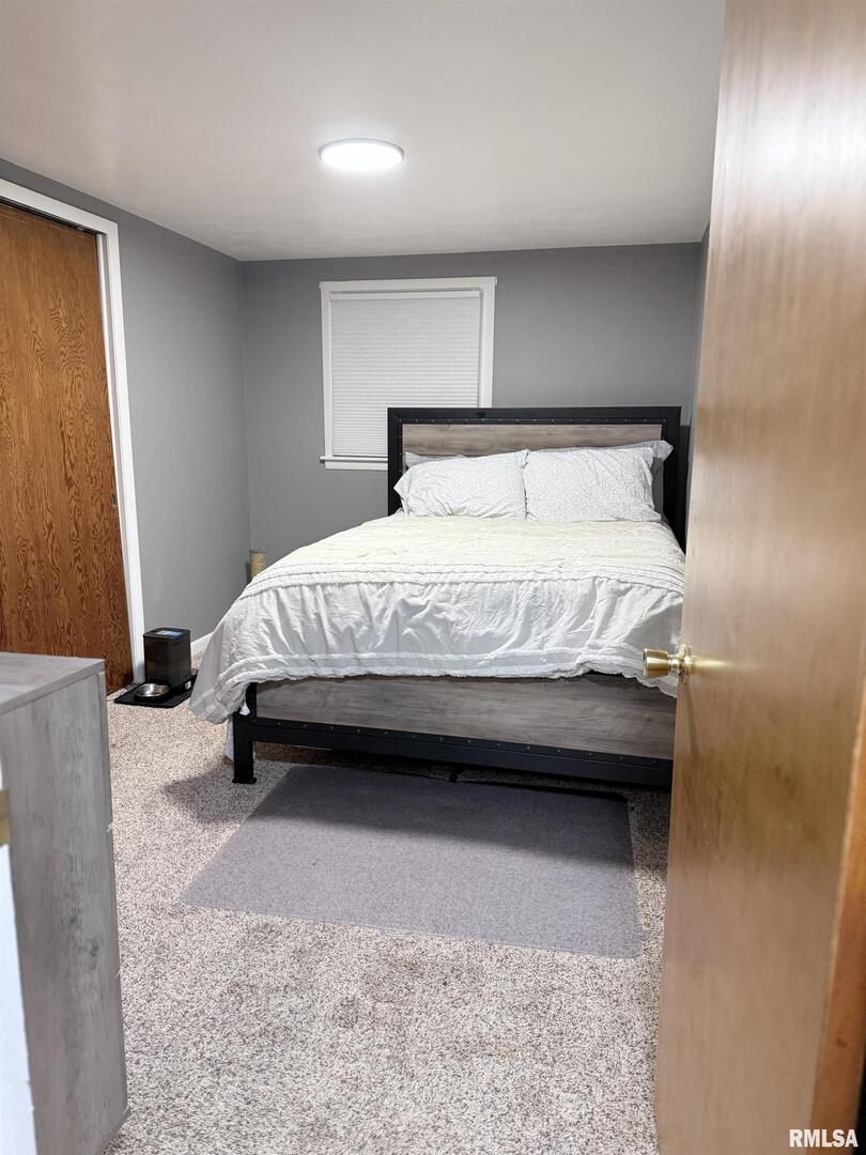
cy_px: 578
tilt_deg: -10.4
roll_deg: -0.7
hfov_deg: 56.8
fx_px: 801
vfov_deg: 71.6
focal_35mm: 24
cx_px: 433
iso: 250
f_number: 1.78
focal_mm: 6.76
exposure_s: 1/60
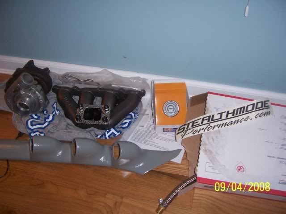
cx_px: 143
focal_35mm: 36
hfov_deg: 51.4
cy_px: 107
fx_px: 297
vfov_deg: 39.7
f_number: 3
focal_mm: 6
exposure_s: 1/60
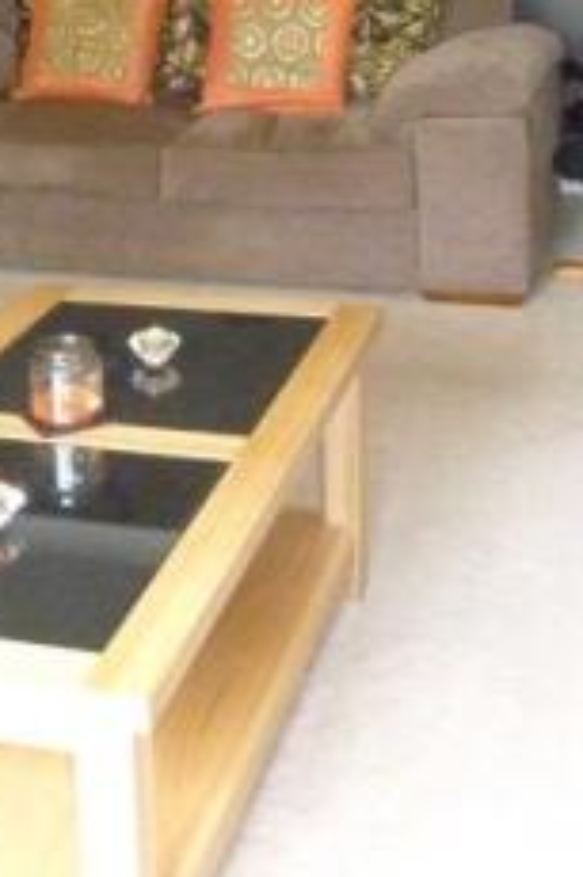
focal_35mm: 66
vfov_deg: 29.4
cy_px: 97
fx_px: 1606
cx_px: 109
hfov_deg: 20.3
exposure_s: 1/60
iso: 800
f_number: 3.1
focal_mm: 4.5
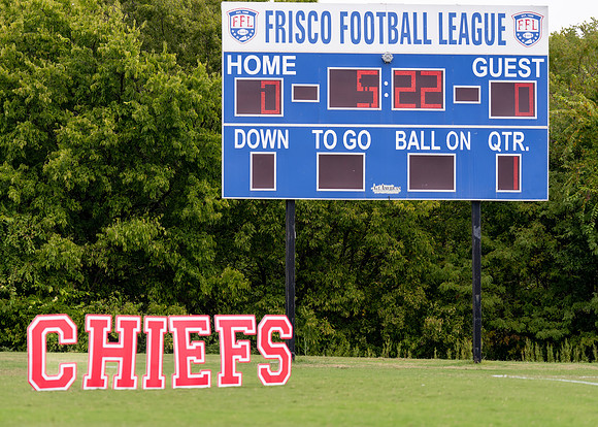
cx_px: 221
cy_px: 269
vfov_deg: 9.7
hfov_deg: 13.6
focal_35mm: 148
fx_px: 2512
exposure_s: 1/1000
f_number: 2.8
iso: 100
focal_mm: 111
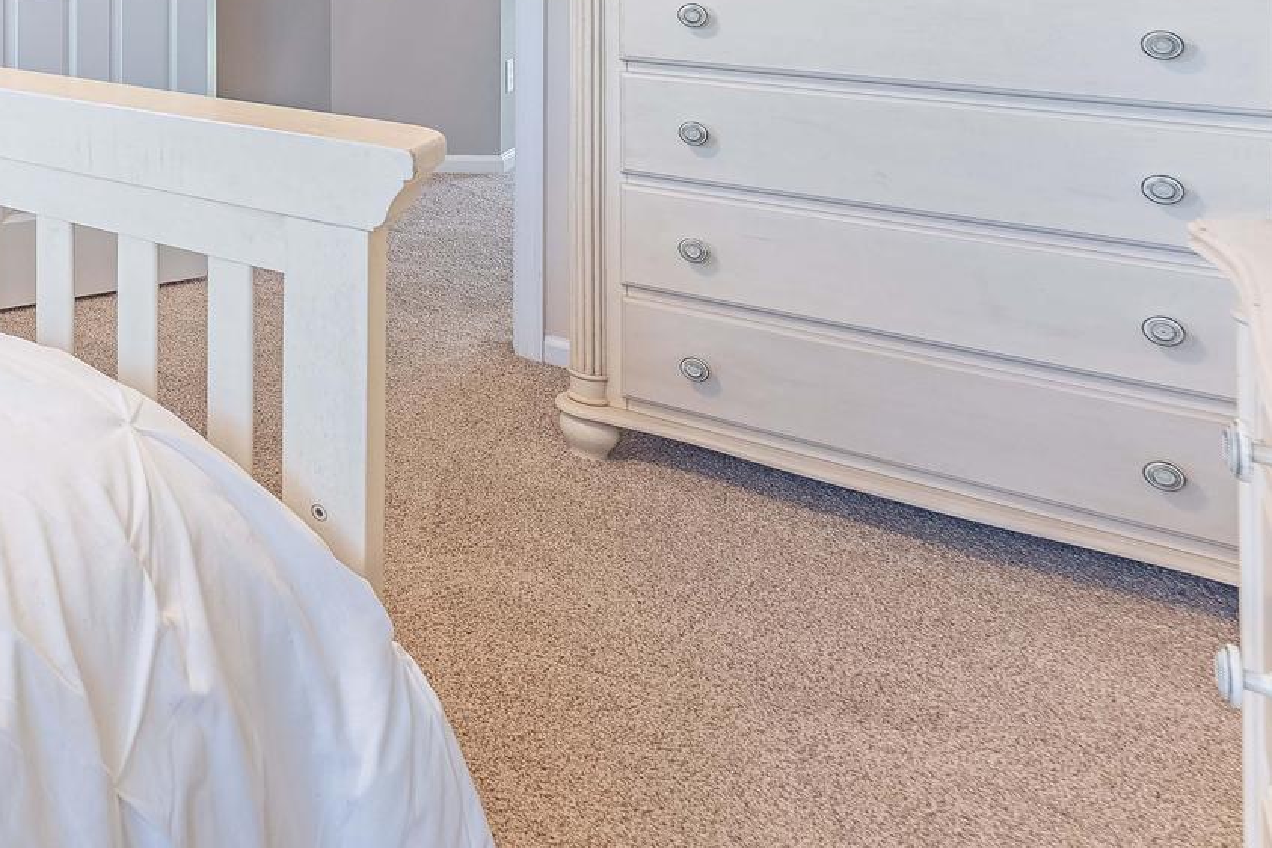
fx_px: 1201
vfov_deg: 33.0
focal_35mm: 34
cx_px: -231
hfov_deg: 40.5
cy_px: -126
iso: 320
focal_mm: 14
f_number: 8
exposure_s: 1/200
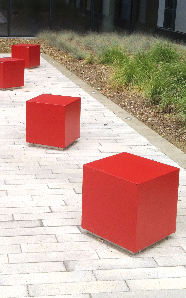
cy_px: 93
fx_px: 560
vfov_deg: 29.5
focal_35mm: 69
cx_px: 18
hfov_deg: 18.6
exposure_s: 1/439
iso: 64
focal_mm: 4.28
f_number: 2.4
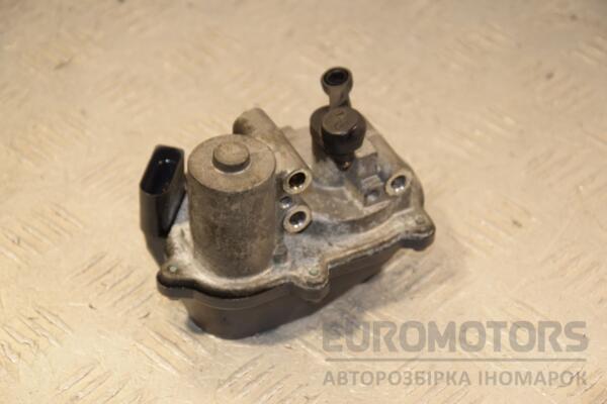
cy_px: 202
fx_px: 2276
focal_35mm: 135
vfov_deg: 10.2
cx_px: 304
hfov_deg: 15.2
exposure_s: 1/200
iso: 800
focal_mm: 90
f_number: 7.1
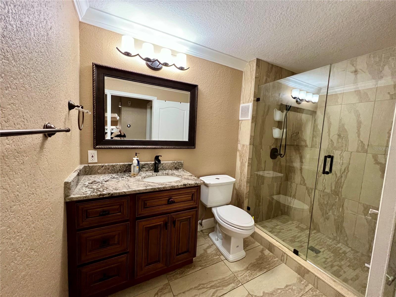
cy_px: 148
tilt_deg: -6.2
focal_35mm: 13
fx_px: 149
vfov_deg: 89.9
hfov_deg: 106.2
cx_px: 198
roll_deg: -3.2
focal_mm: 1.57
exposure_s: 1/60
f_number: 1.8
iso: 500
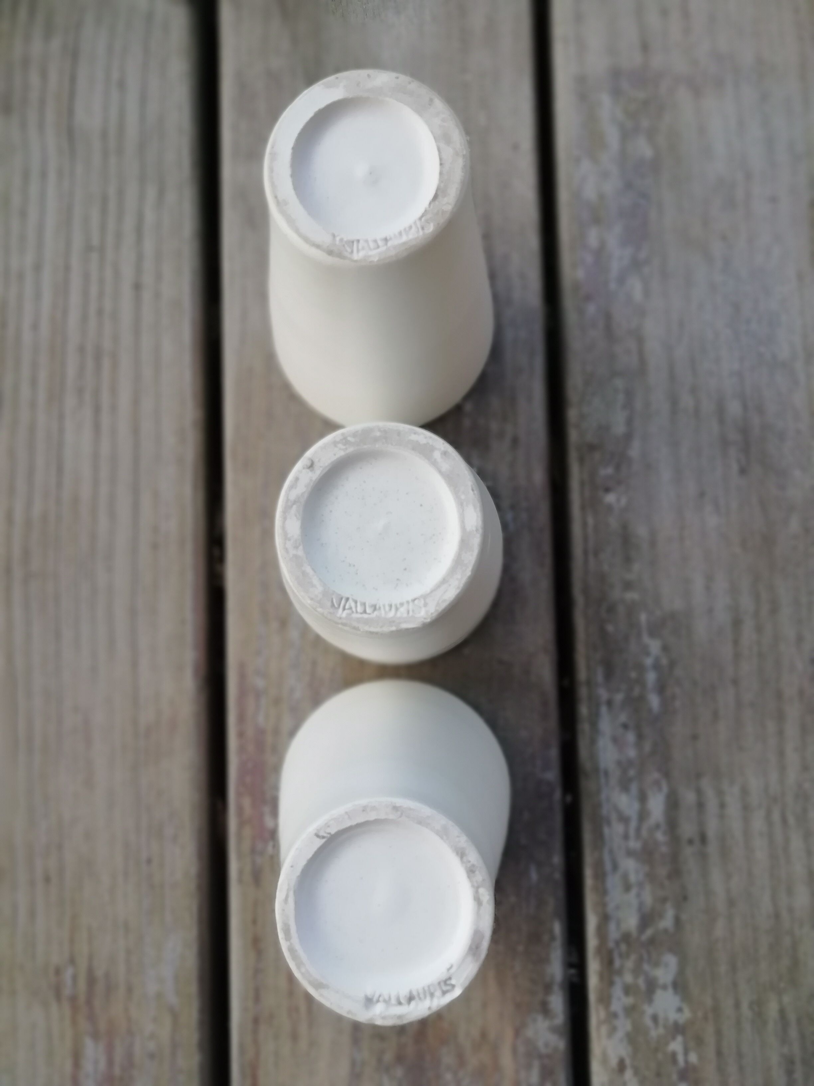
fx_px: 815
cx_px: 407
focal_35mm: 26
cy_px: 543
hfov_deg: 53.1
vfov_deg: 67.3
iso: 50
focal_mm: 3.21
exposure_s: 1/289
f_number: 4
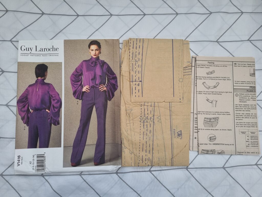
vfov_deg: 53.1
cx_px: 131
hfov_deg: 67.3
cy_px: 98
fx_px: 197
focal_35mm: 26
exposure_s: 1/303
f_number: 1.8
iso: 50
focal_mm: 5.4
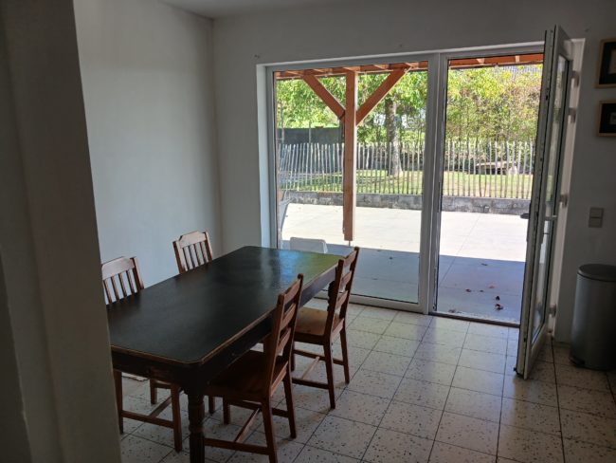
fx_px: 481
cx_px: 308
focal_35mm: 27
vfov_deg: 51.4
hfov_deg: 65.3
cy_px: 232
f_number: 1.8
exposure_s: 1/50
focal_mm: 3.98
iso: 25
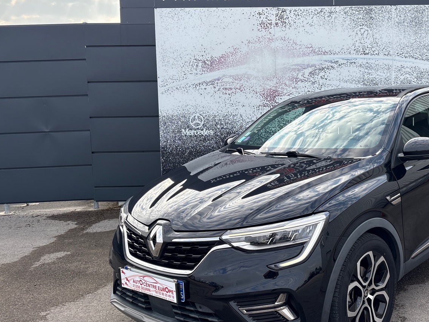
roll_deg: +1.6
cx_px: 297
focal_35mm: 41
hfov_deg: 44.9
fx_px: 508
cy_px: 141
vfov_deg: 35.1
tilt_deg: -4.9
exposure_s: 1/1196
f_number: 1.6
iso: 64
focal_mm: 5.96
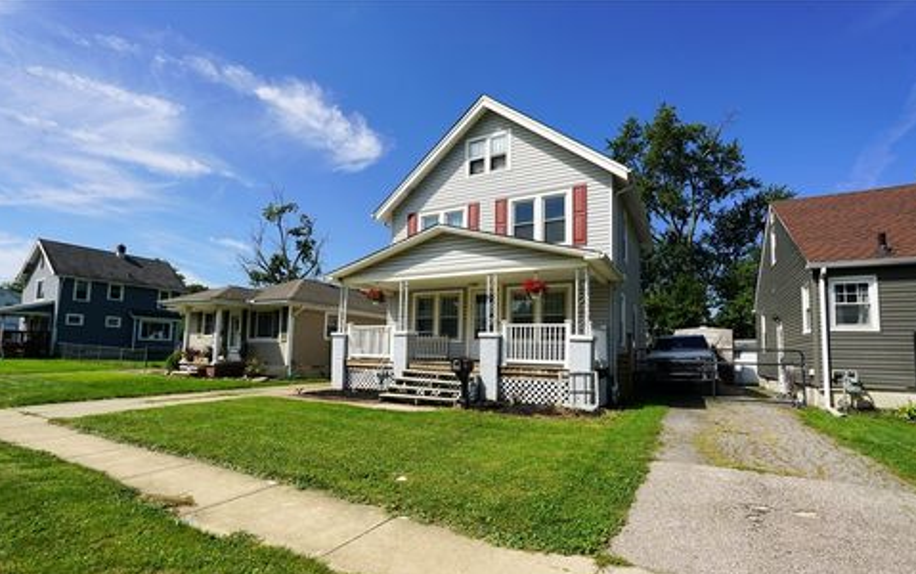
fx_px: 438
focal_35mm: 18
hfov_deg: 92.6
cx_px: 459
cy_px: 317
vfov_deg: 66.3
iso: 100
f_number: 10
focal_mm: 16.5
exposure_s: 1/250
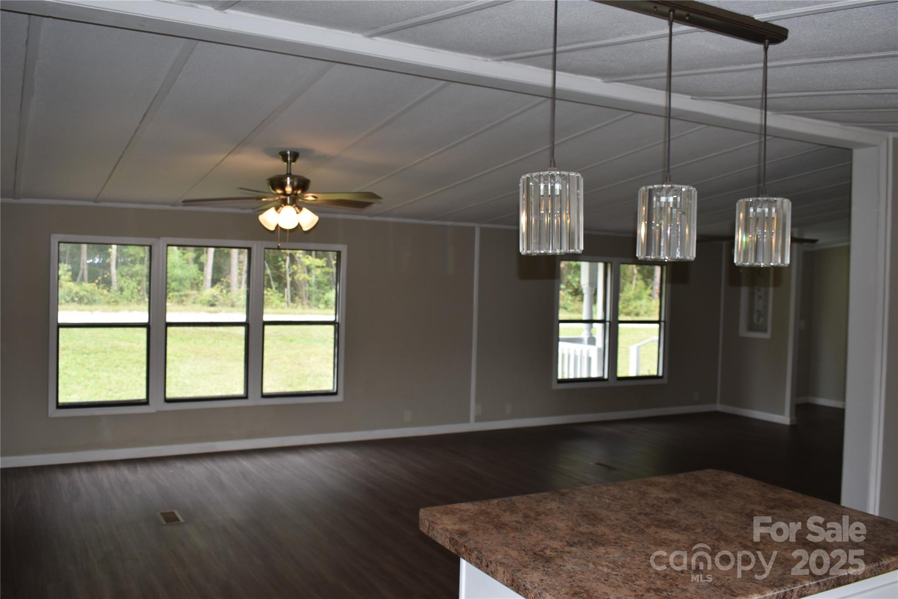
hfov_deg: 57.2
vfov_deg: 40.0
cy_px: 300
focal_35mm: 33
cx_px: 449
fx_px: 823
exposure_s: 1/125
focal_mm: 22
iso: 360
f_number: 5.6
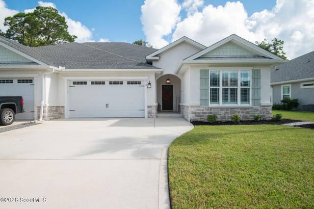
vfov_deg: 63.2
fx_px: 170
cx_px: 157
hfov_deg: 85.5
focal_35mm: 20
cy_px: 104
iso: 1250
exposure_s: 1/1600
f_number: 11
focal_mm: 13
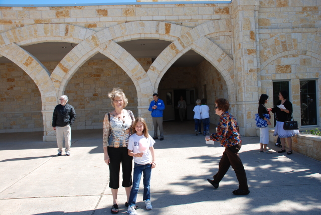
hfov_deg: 61.9
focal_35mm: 30
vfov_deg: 43.7
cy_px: 108
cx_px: 160
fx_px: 268
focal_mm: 20
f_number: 6.3
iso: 100
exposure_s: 1/160
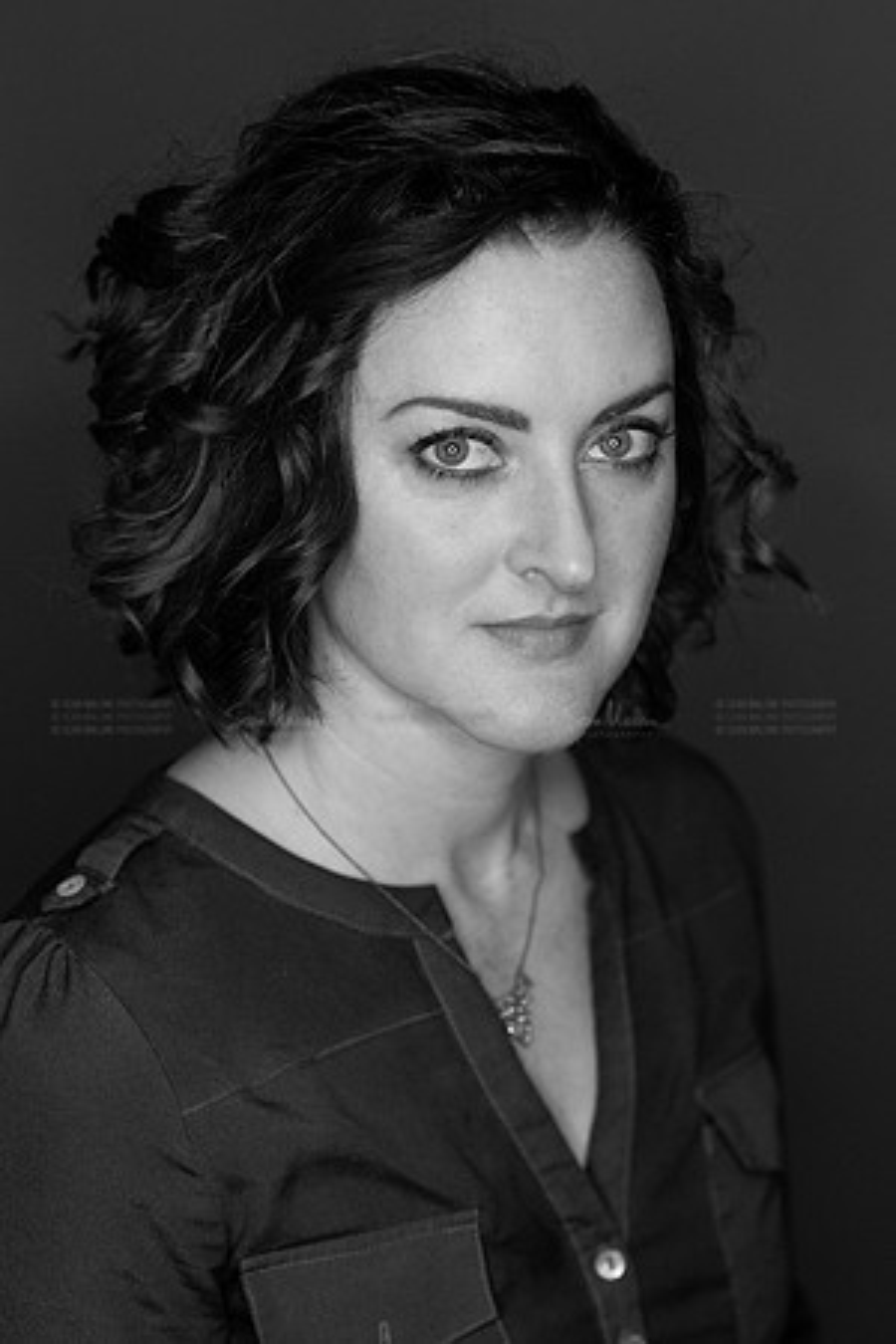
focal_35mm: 85
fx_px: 3173
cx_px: 448
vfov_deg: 23.9
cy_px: 672
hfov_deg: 16.1
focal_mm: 85
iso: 2000
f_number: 3.5
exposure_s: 1/400
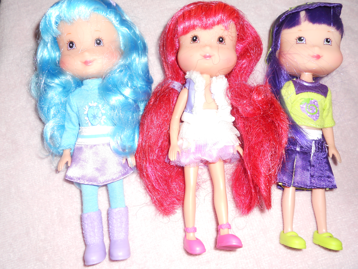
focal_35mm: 32
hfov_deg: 56.8
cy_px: 134
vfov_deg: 44.2
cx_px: 179
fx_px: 331
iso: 80
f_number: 3.5
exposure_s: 1/25
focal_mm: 5.8
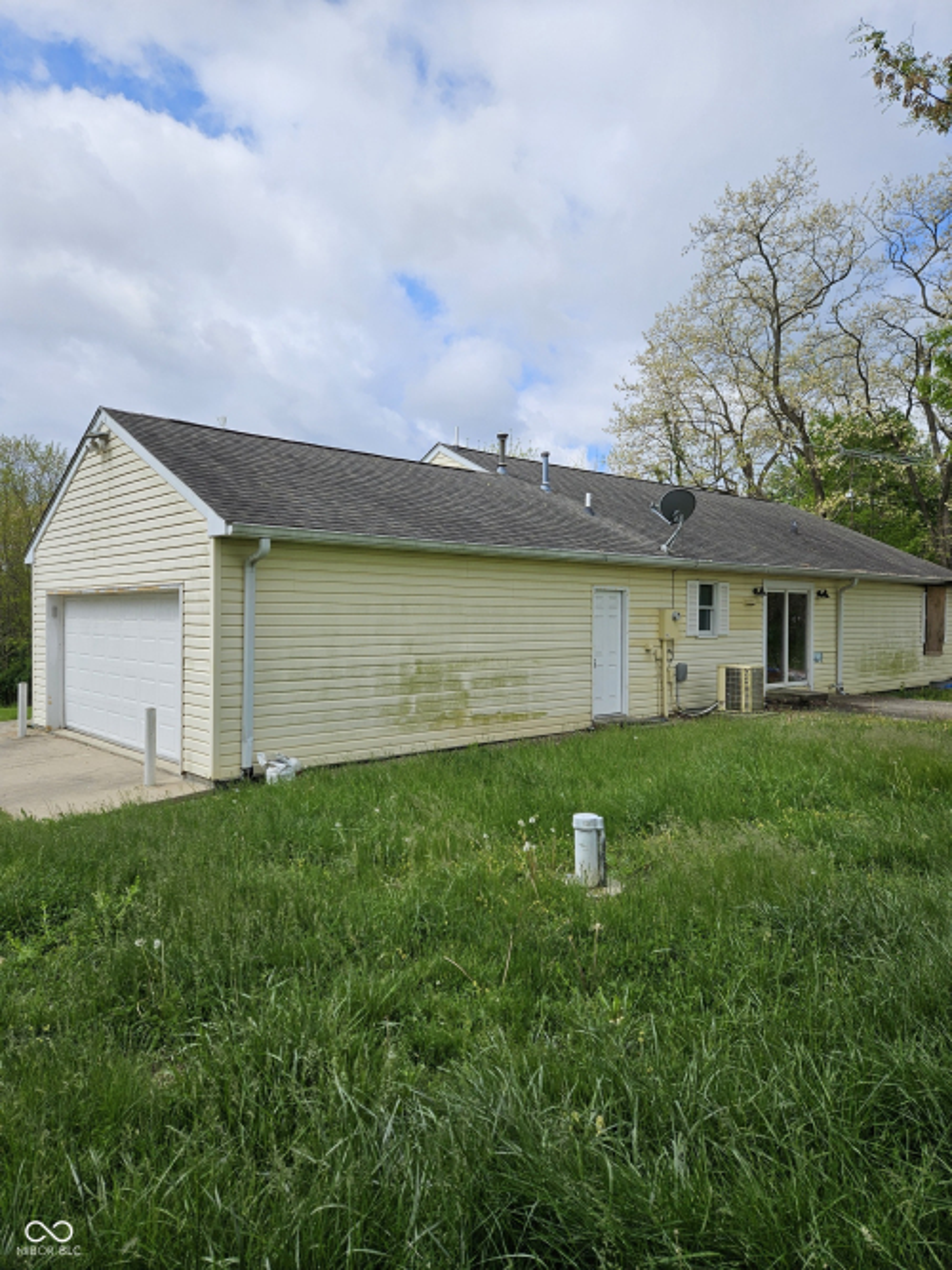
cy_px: 635
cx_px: 476
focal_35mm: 23
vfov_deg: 73.9
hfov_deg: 58.9
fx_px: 844
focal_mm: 5.4
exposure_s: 1/2737
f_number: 1.8
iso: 25
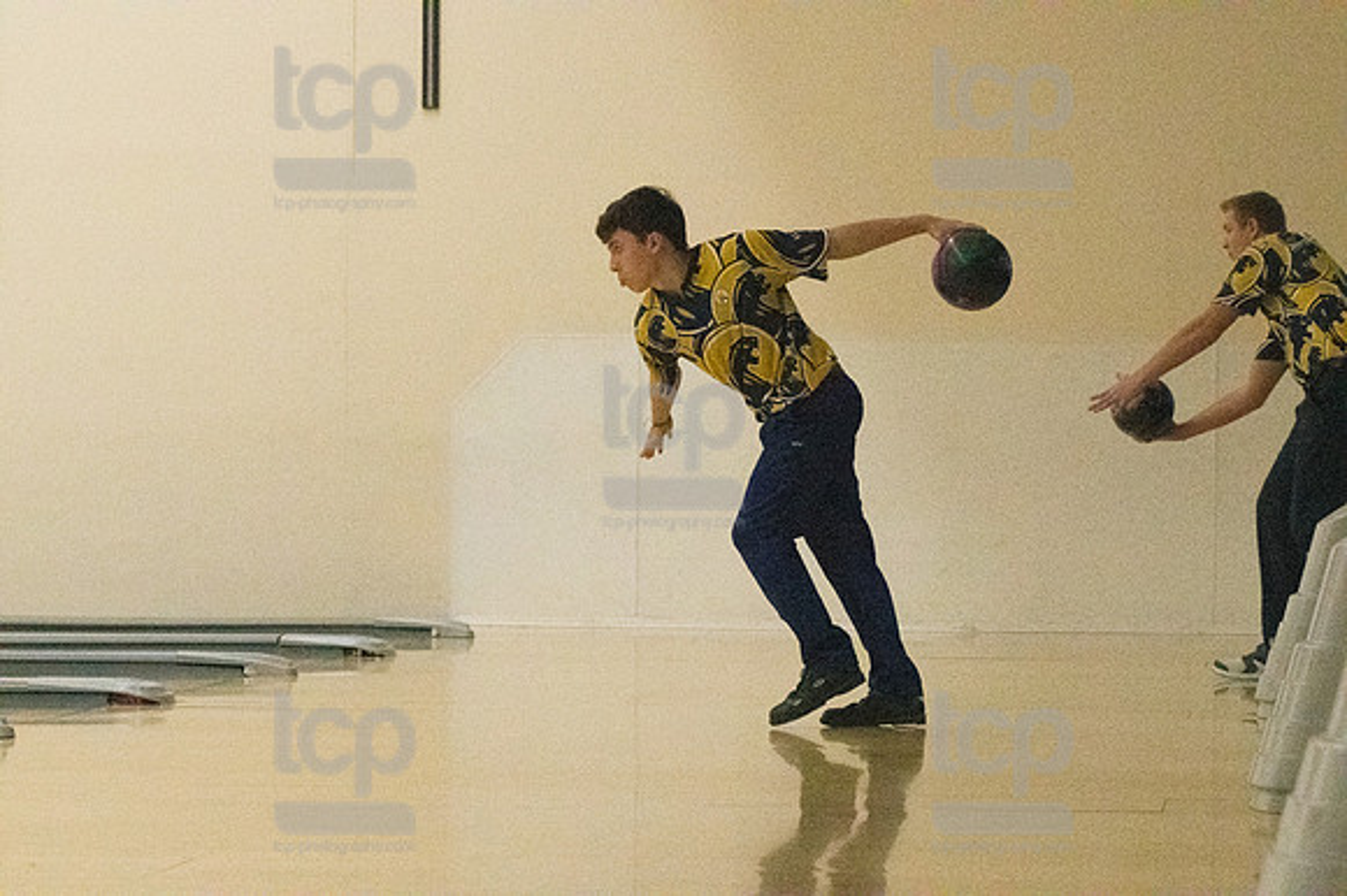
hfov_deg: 17.1
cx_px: 674
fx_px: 4487
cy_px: 448
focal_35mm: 120
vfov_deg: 11.4
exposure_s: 1/1250
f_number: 4.5
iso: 10000
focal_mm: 80
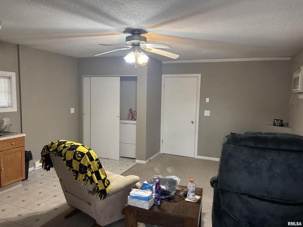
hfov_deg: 67.3
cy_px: 114
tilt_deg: -4.8
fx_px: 228
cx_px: 152
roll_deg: -1.5
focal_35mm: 26
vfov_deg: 53.1
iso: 200
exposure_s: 1/60
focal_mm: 5.96
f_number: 1.6
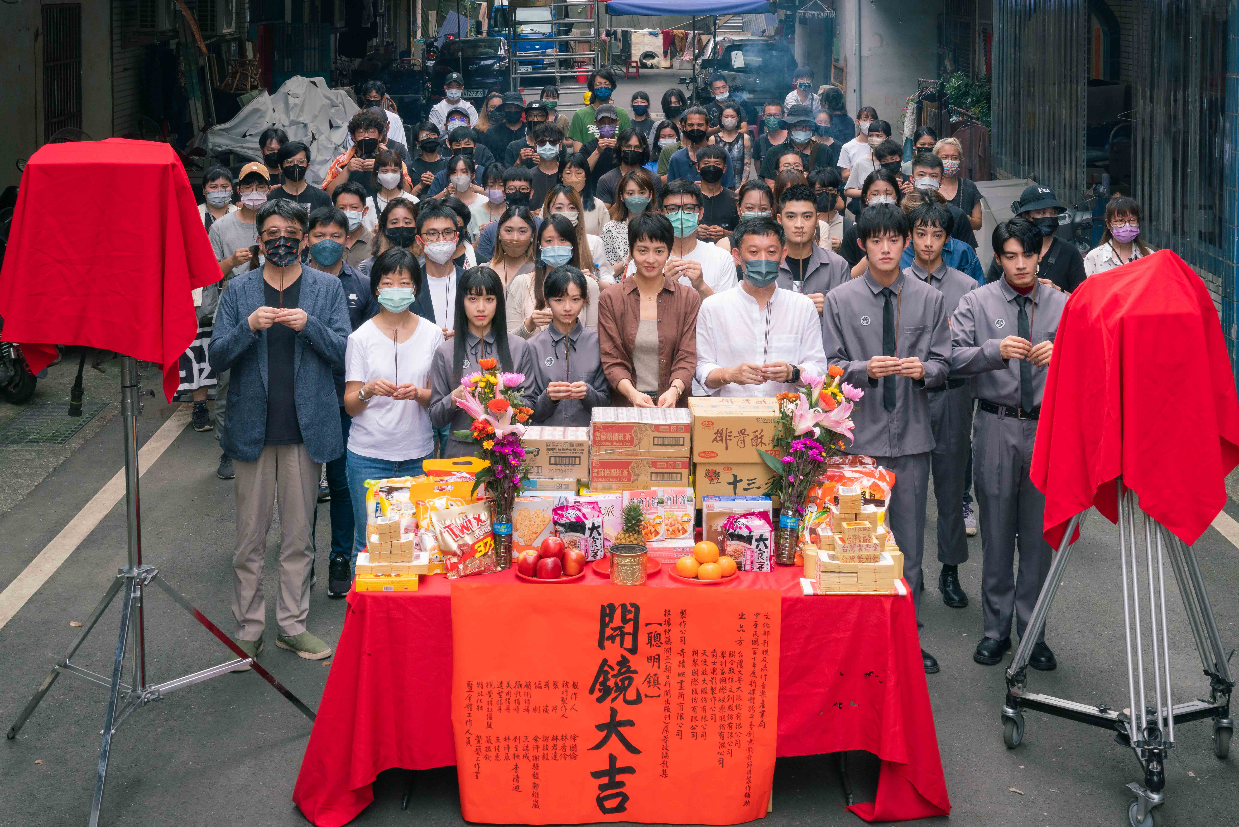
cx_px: 620
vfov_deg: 27.5
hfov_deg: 40.3
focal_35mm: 49
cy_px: 414
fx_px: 1687
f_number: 13
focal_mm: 49
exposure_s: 1/200
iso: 800
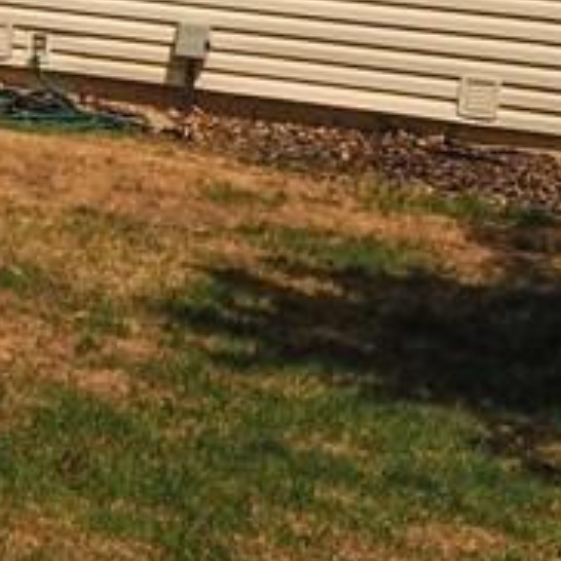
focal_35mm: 124
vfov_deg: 13.9
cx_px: -826
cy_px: 28
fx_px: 2274
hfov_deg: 11.4
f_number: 7.1
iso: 200
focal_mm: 8
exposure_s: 1/1600
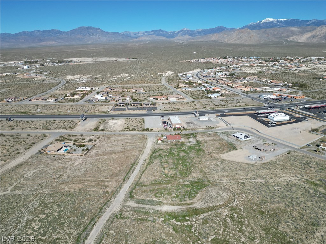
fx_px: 226
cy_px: 122
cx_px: 163
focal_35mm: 24
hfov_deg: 71.6
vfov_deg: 56.8
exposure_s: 1/4000
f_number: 1.7
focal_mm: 6.72
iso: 100
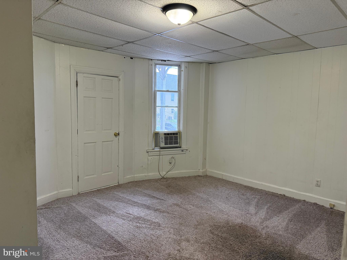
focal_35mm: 24
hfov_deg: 71.6
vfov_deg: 56.8
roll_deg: -1.2
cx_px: 174
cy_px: 130
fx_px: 241
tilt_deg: -3.6
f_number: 1.78
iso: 320
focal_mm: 6.76
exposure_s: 1/60
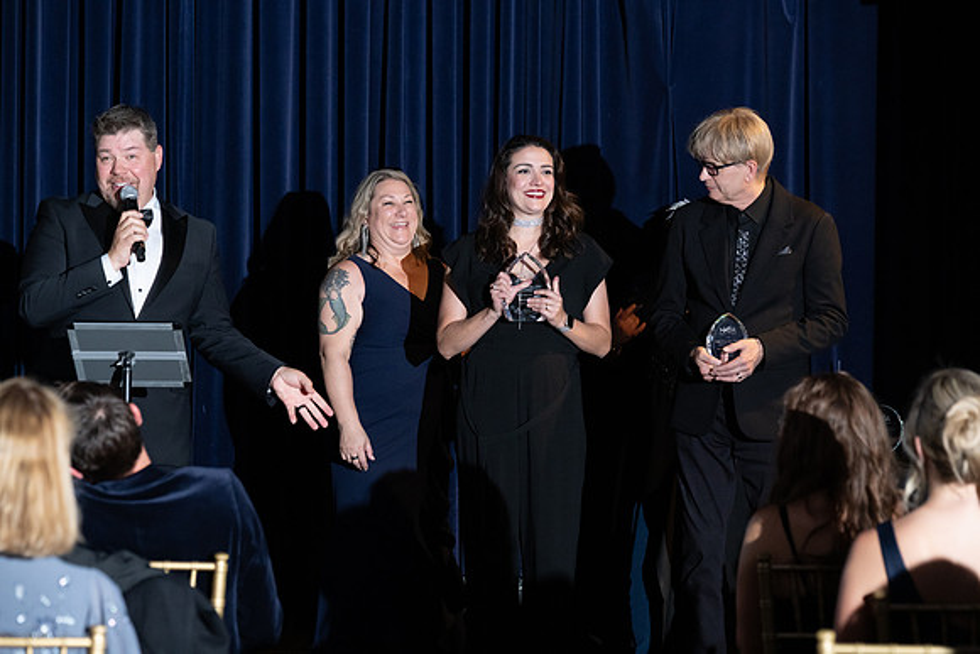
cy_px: 327
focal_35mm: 135
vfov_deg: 10.2
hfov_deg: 15.2
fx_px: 3676
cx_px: 490
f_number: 5
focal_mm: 135
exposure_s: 1/200
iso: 2500
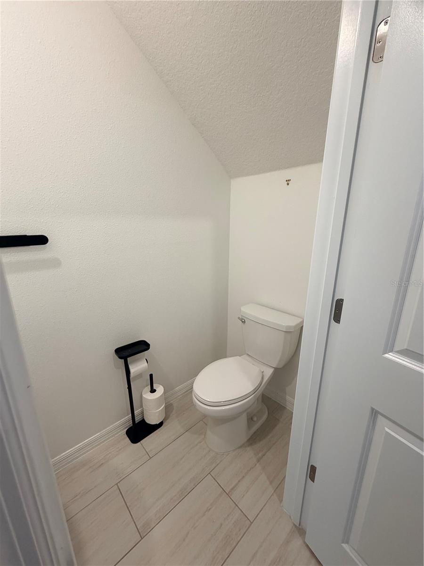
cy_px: 283
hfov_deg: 85.7
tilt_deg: -14.2
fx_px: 229
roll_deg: +0.2
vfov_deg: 102.1
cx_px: 212
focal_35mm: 14
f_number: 2.2
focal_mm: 2.22
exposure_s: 1/120
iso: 250
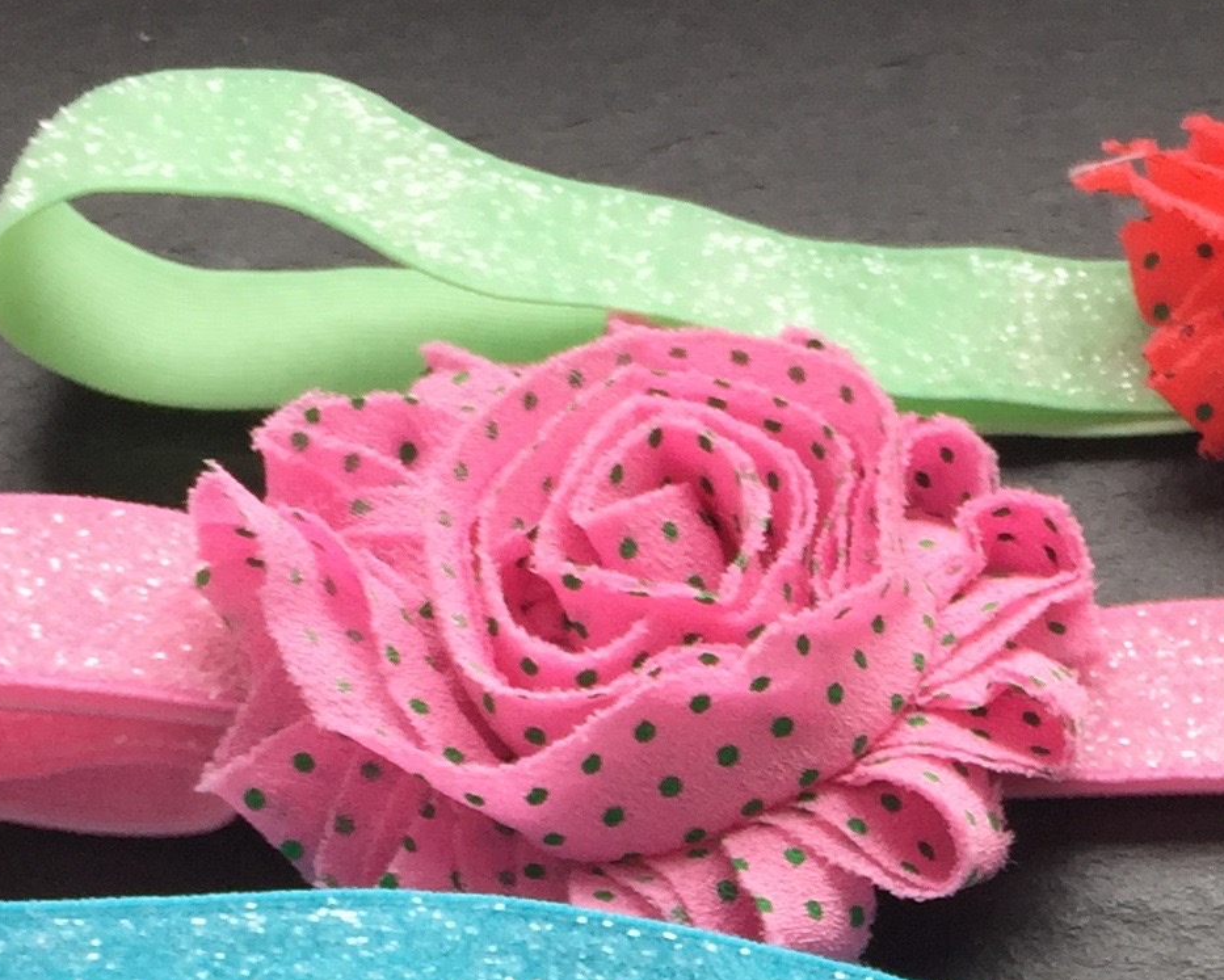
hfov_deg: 18.9
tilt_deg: -52.6
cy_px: 1303
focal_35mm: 99
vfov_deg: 14.8
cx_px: 1154
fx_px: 3587
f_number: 2.2
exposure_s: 1/100
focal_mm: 4.15
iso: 32
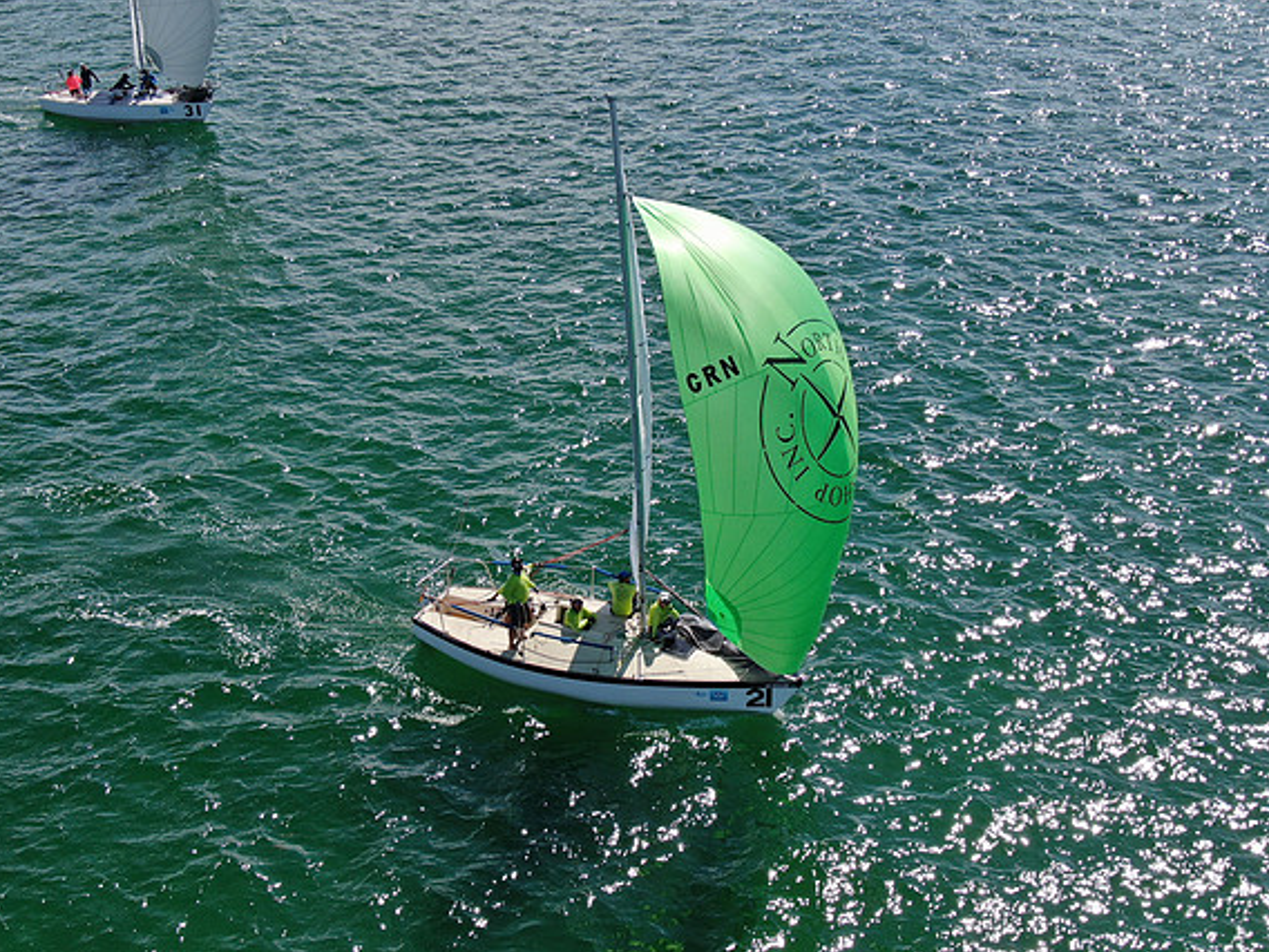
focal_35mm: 49
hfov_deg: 38.9
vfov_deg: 29.7
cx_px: 637
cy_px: 475
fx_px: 1796
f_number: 3.8
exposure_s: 1/800
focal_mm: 8.6
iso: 100
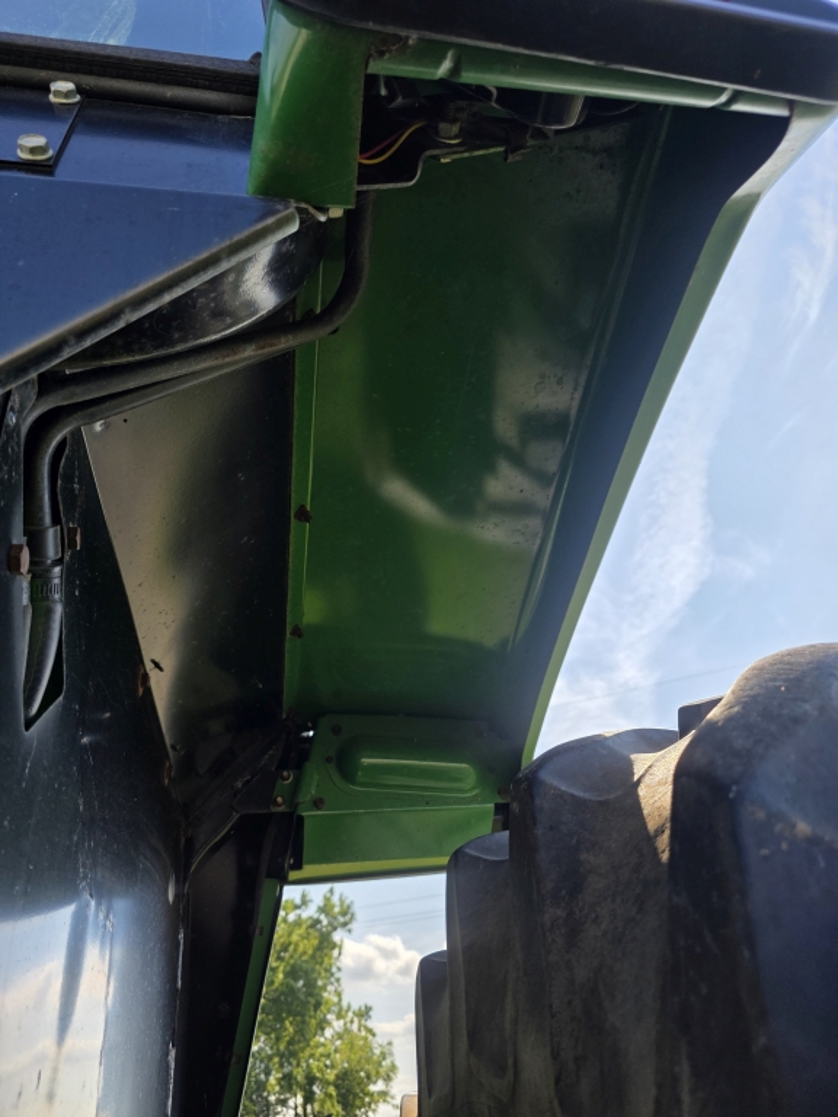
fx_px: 742
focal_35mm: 23
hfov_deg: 58.9
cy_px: 558
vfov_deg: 73.9
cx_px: 419
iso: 80
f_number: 1.7
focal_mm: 6.3
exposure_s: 1/3972
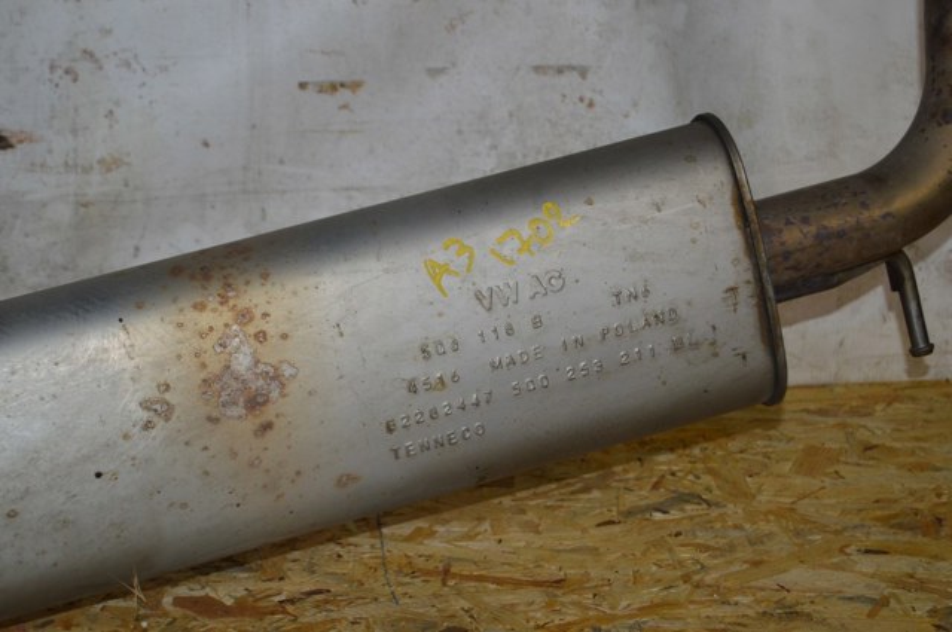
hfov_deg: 24.6
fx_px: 2179
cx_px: 476
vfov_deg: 16.5
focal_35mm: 82
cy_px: 316
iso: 900
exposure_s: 1/60
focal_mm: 55
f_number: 5.6
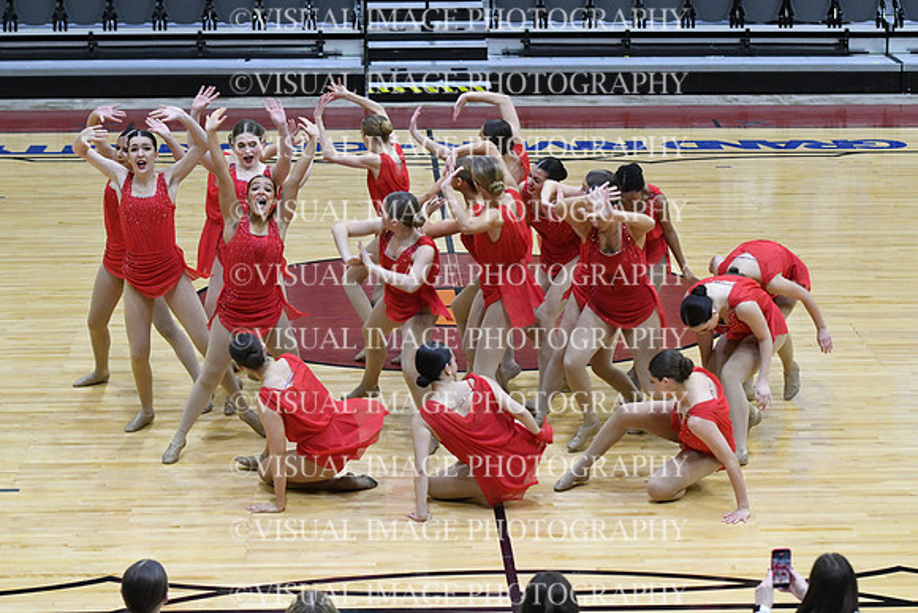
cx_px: 459
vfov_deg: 13.0
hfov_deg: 19.5
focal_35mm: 105
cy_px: 306
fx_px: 2678
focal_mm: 70
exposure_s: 1/400
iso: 4000
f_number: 3.5
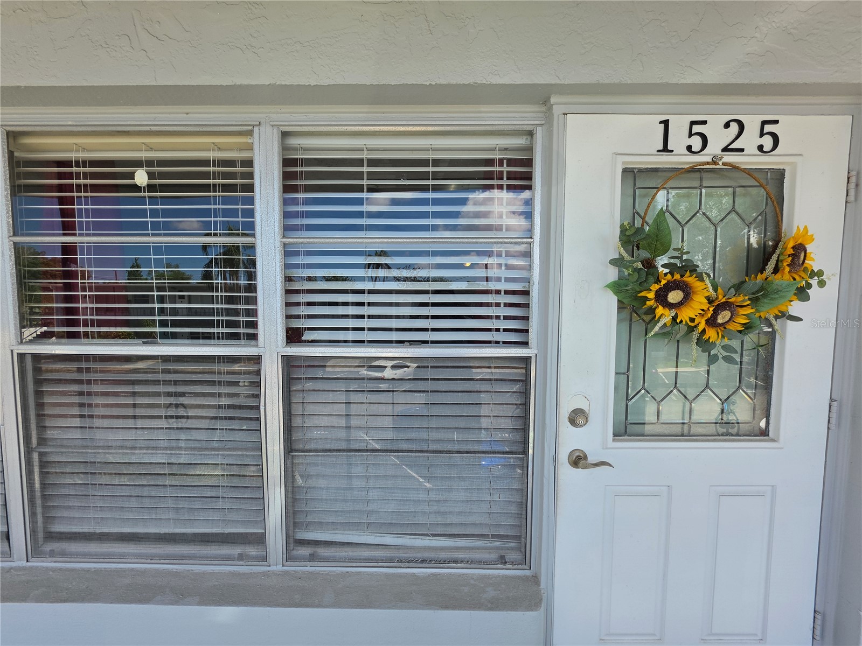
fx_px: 324
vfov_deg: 89.9
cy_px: 323
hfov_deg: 106.2
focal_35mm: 13
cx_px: 431
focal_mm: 2.2
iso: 32
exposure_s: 1/557
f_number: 1.9
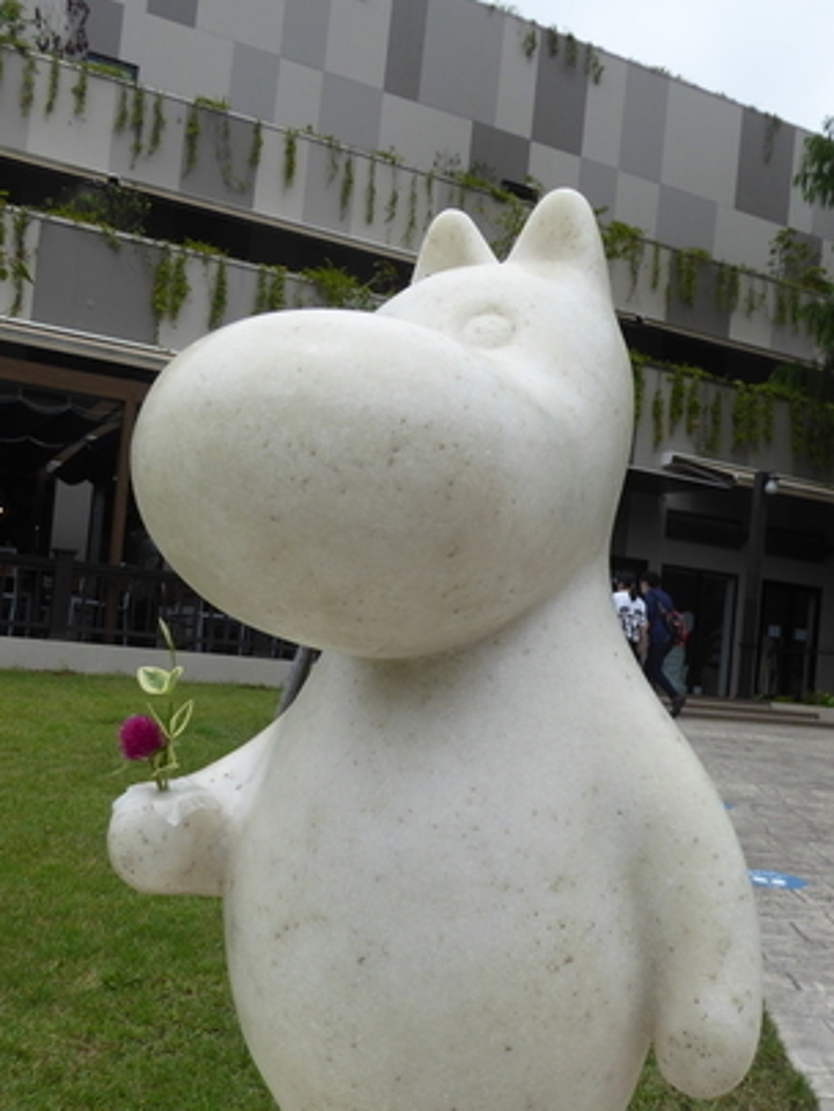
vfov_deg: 49.9
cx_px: 401
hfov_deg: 38.7
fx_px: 1188
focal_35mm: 37
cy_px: 642
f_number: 3.3
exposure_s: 1/1000
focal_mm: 4.3
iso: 100
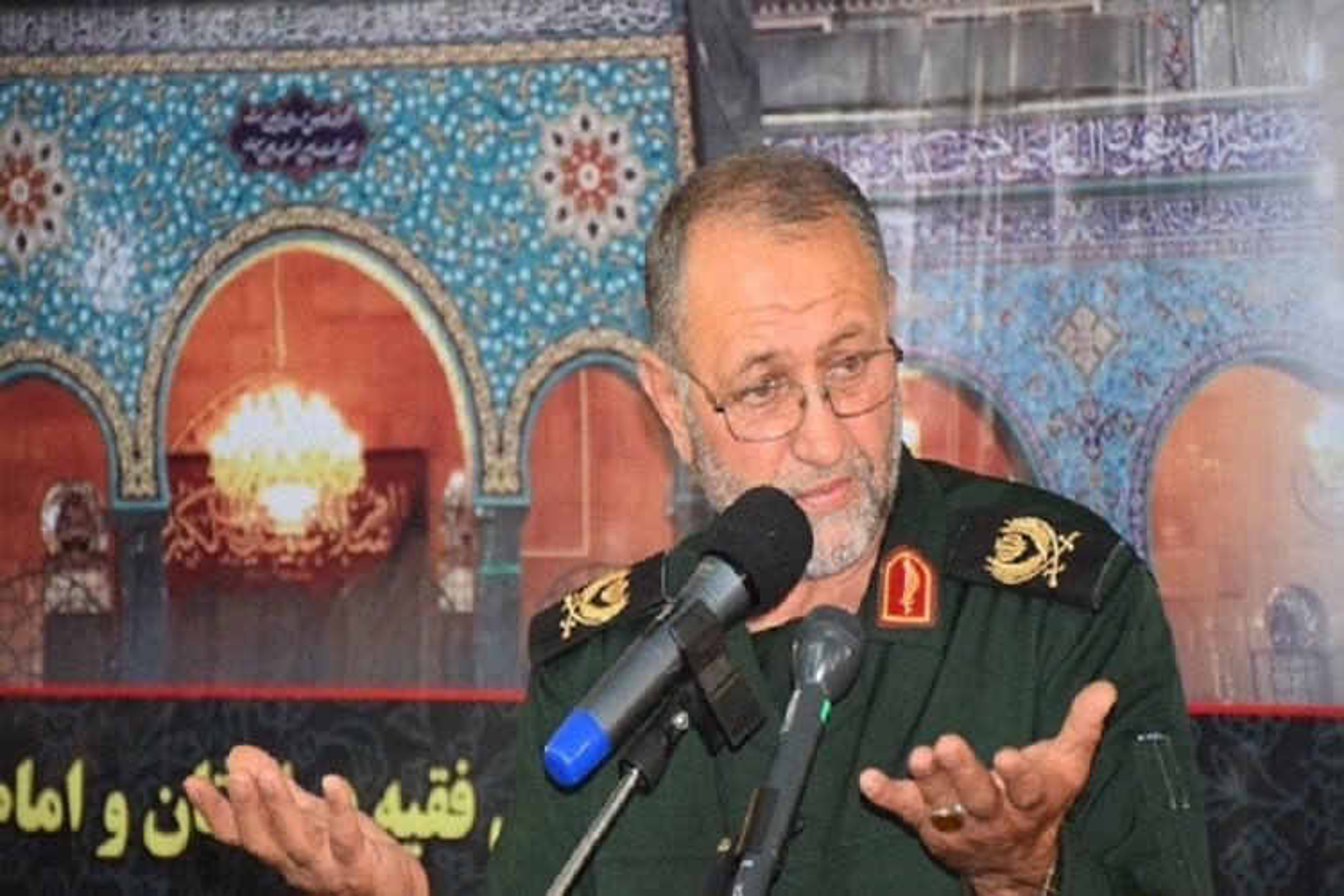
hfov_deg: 13.7
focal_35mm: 150
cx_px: 672
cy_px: 448
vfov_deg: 9.1
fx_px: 5600
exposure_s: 1/60
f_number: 5.6
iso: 1250
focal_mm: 100
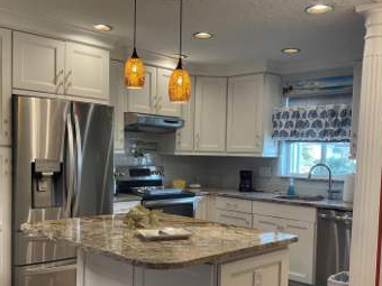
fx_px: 452
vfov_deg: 34.9
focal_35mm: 41
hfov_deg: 45.8
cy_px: 179
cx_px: 191
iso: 64
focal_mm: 3
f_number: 1.8
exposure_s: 1/60
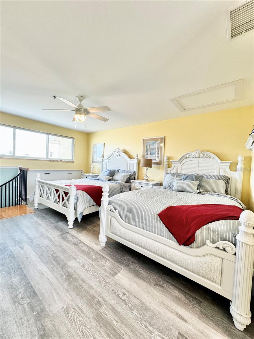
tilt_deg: -1.9
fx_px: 137
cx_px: 127
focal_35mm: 14
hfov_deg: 85.7
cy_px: 170
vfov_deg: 102.1
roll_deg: -2.4
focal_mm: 2.22
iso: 160
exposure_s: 1/120
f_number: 2.2
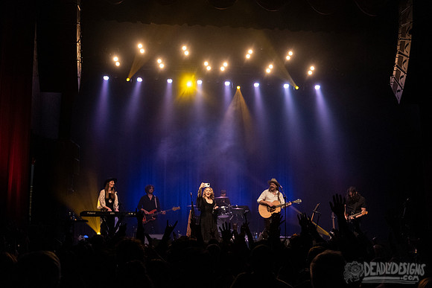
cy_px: 150
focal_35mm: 44
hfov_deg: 44.7
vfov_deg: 30.7
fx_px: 526
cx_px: 214
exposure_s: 1/160
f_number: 3.2
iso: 2500
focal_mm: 38
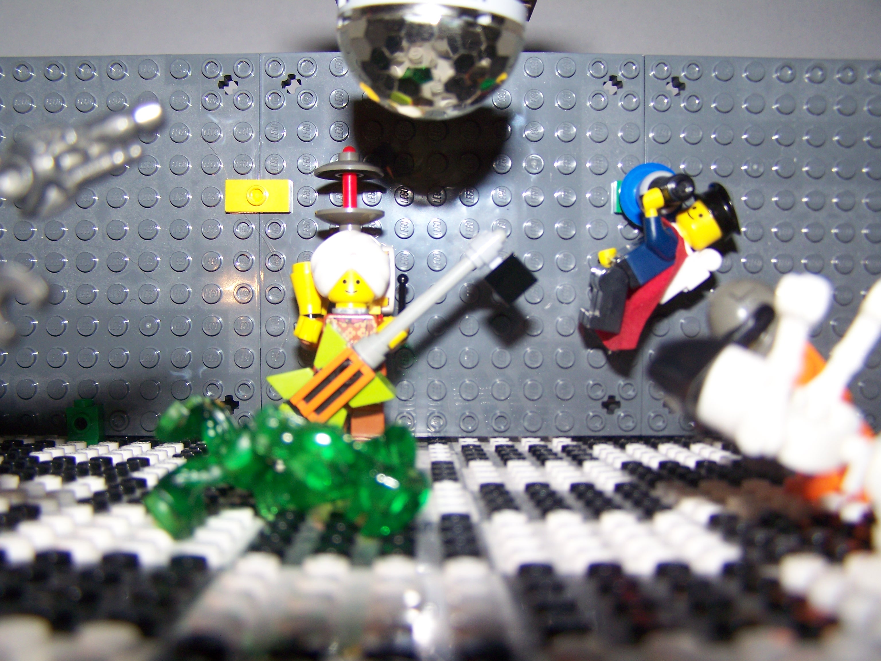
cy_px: 330
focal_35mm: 38
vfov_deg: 37.7
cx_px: 440
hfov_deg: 49.0
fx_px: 967
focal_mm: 6.3
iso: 80
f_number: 2.8
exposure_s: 1/60
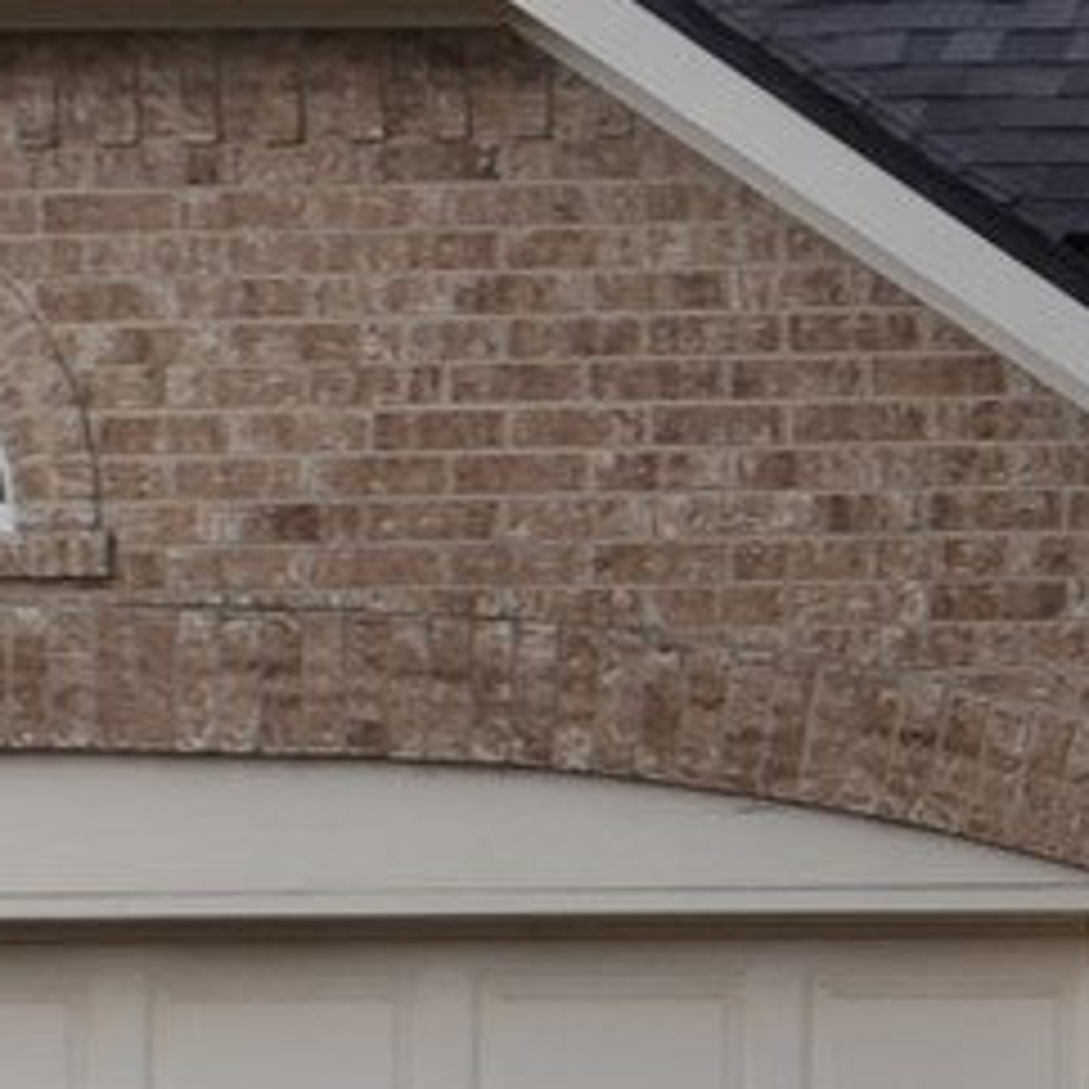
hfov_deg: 6.7
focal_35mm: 252
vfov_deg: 6.9
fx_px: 8969
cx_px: 2106
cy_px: 1094
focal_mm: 22
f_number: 6.3
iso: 100
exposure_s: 1/200
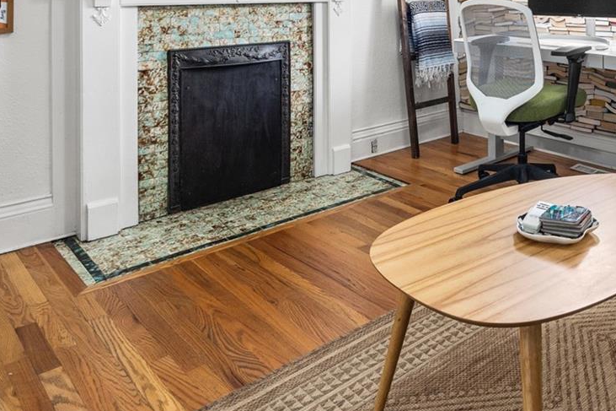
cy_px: -19
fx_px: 599
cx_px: 469
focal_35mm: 35
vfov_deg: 33.8
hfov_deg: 51.9
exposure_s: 1/2.5
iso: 500
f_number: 8
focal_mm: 16
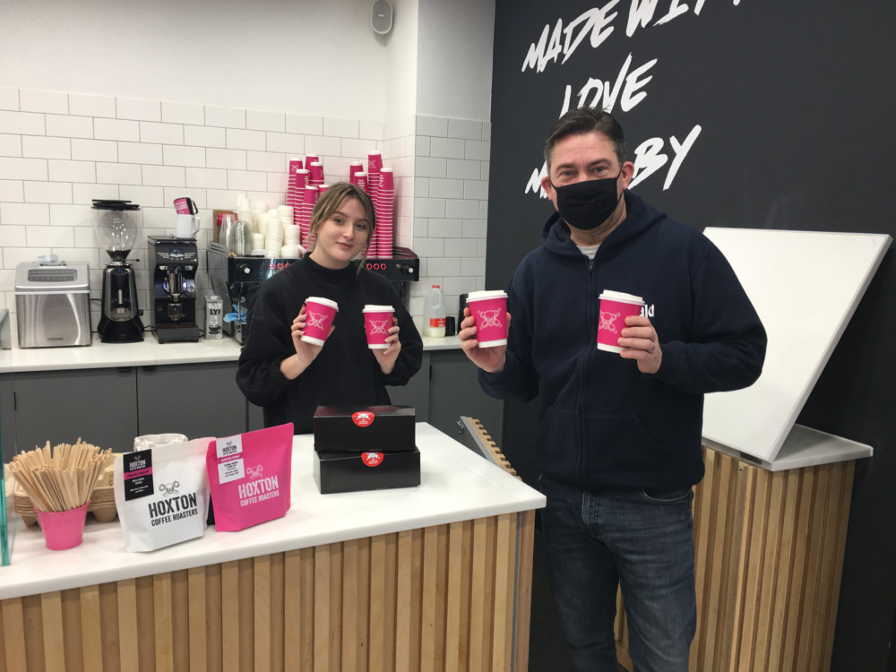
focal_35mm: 29
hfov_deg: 61.7
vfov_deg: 48.2
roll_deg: -2.3
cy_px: 336
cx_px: 448
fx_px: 751
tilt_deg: -8.9
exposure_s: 1/50
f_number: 2.2
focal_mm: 4.15
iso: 32
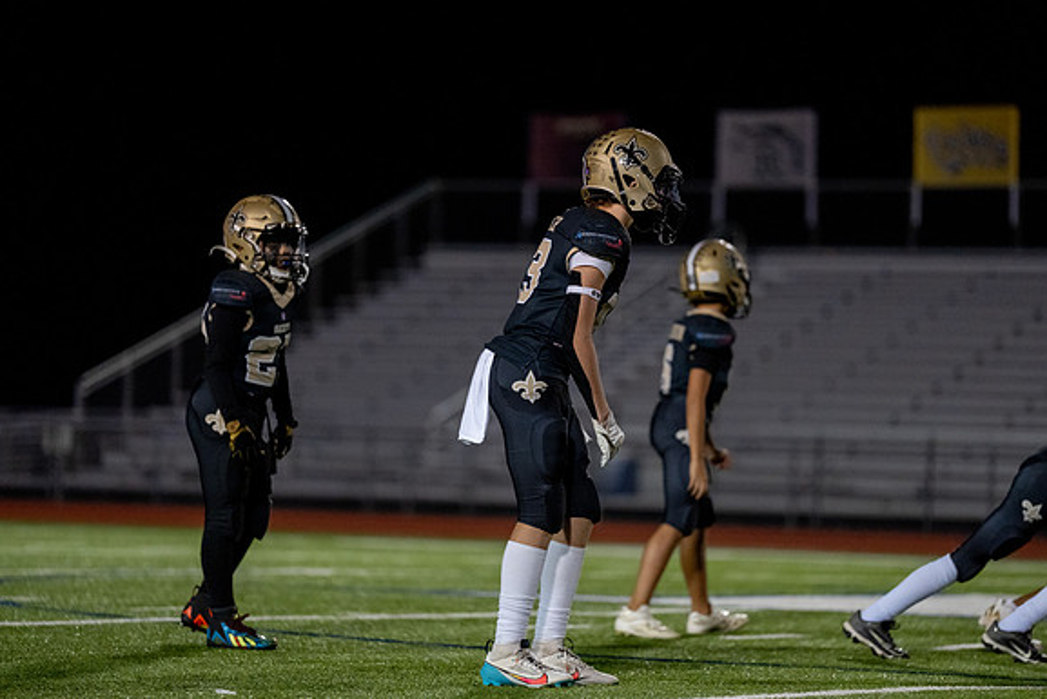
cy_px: 350
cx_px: 524
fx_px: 5585
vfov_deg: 7.2
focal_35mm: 192
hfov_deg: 10.7
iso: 5000
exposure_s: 1/1250
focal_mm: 191
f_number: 2.8
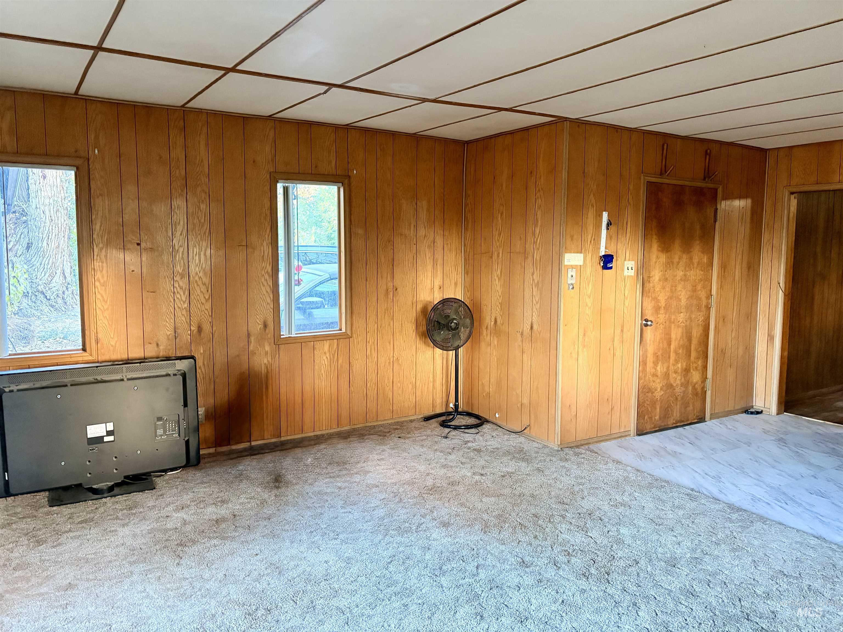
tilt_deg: -4.3
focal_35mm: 26
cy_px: 316
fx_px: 633
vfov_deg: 53.1
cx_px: 422
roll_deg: -0.2
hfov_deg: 67.3
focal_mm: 5.96
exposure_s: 1/40
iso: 500
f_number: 1.6
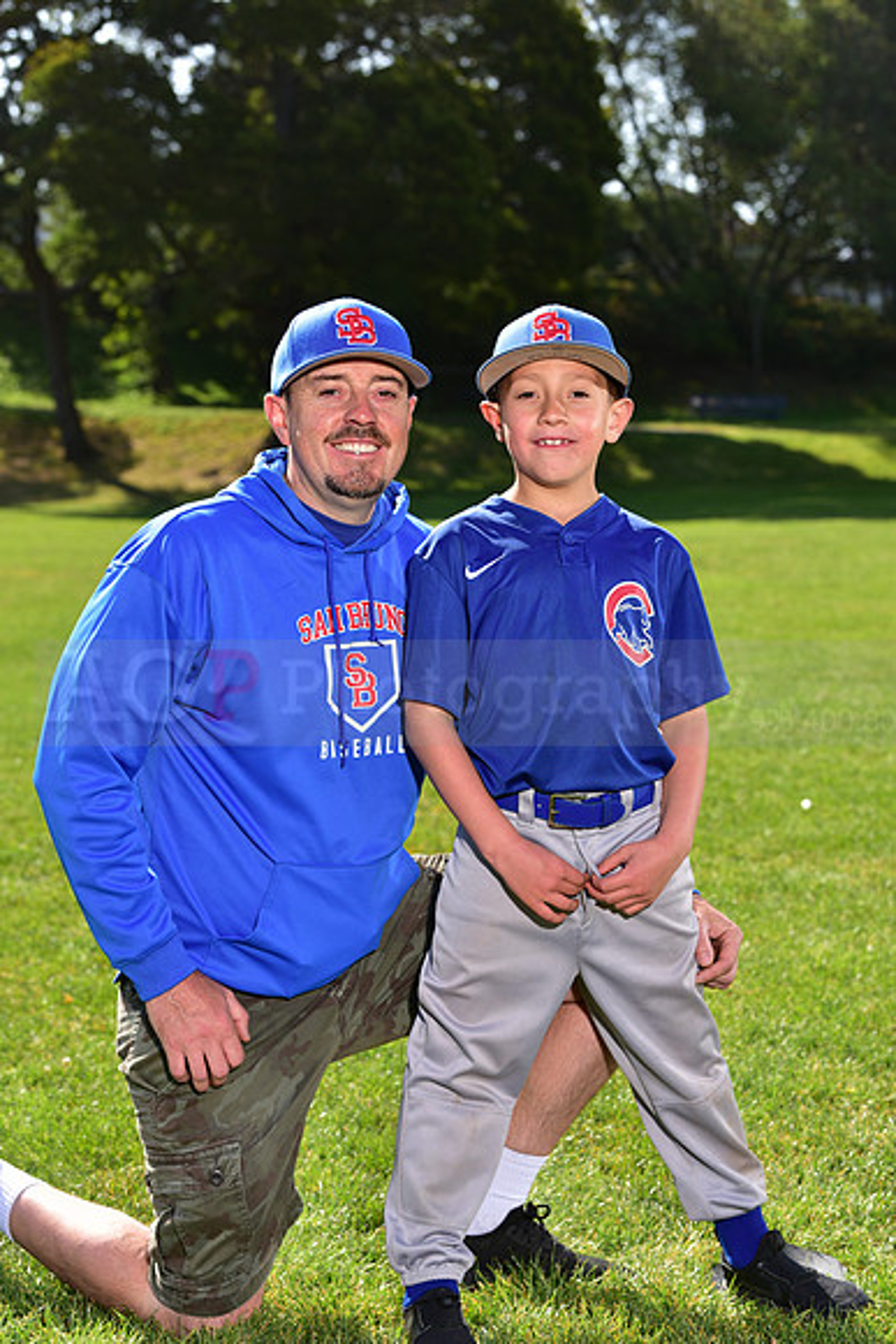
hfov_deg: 19.5
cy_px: 672
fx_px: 2612
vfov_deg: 28.8
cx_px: 448
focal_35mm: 70
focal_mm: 70
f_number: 5.6
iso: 80
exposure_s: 1/250
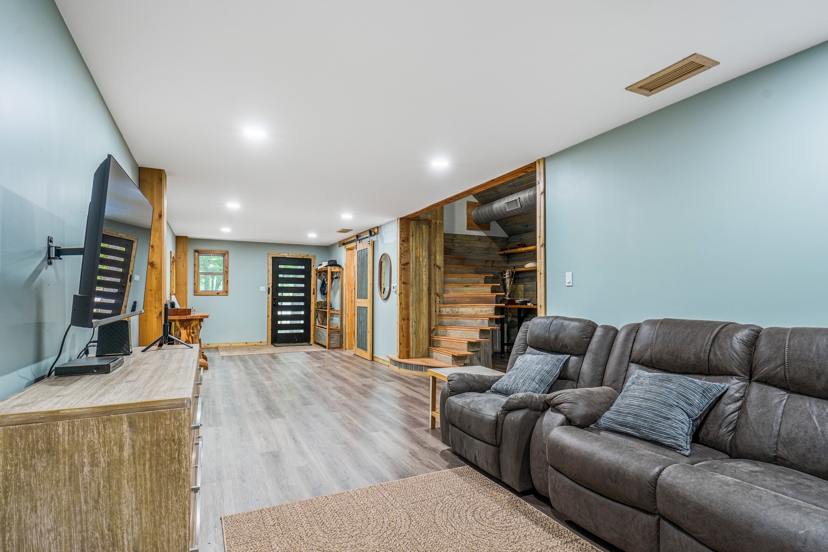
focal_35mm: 18
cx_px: 417
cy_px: 309
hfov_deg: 90.0
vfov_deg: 67.1
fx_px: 414
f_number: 8
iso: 400
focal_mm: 16
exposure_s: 1.6
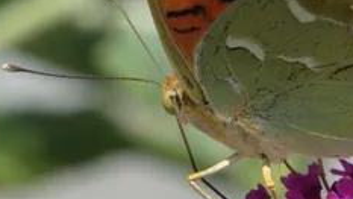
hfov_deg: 1.0
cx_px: 250
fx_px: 20627
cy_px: 44
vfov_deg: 0.6
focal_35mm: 2204
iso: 80
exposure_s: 1/320
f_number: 5.6
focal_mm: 132.1
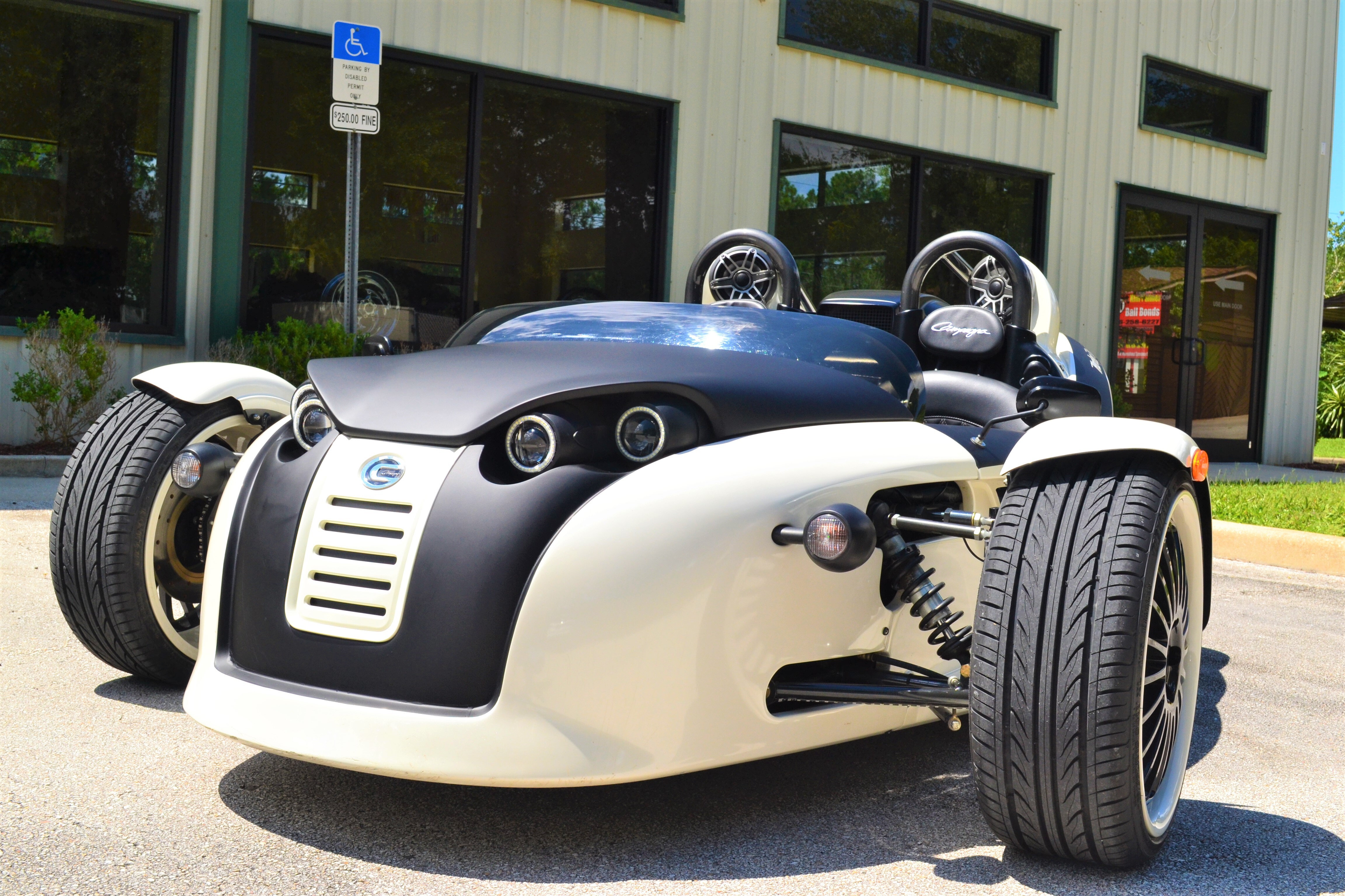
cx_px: 672
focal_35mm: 39
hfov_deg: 49.6
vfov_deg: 34.2
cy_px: 448
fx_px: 1457
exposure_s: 1/320
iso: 400
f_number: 10
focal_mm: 26
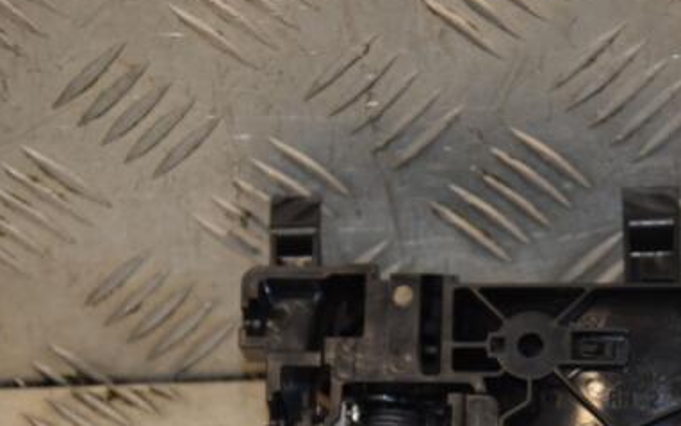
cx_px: 490
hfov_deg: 9.7
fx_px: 4010
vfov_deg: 6.1
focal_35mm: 216
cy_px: 330
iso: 800
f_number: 5.6
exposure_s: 1/200
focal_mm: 90
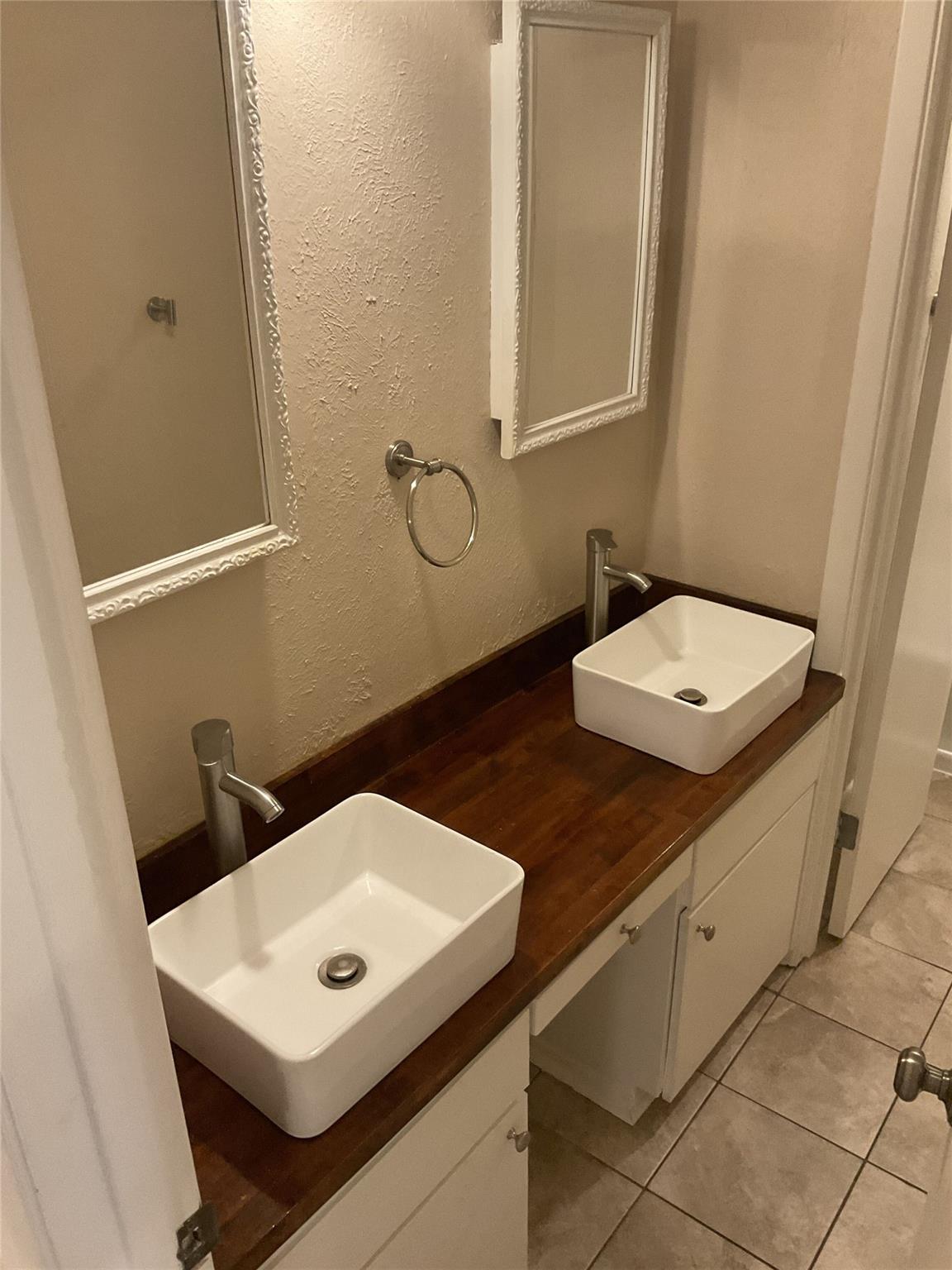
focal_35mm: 29
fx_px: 1063
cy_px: 635
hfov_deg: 48.2
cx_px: 476
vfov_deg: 61.7
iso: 160
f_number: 1.8
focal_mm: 3
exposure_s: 1/60
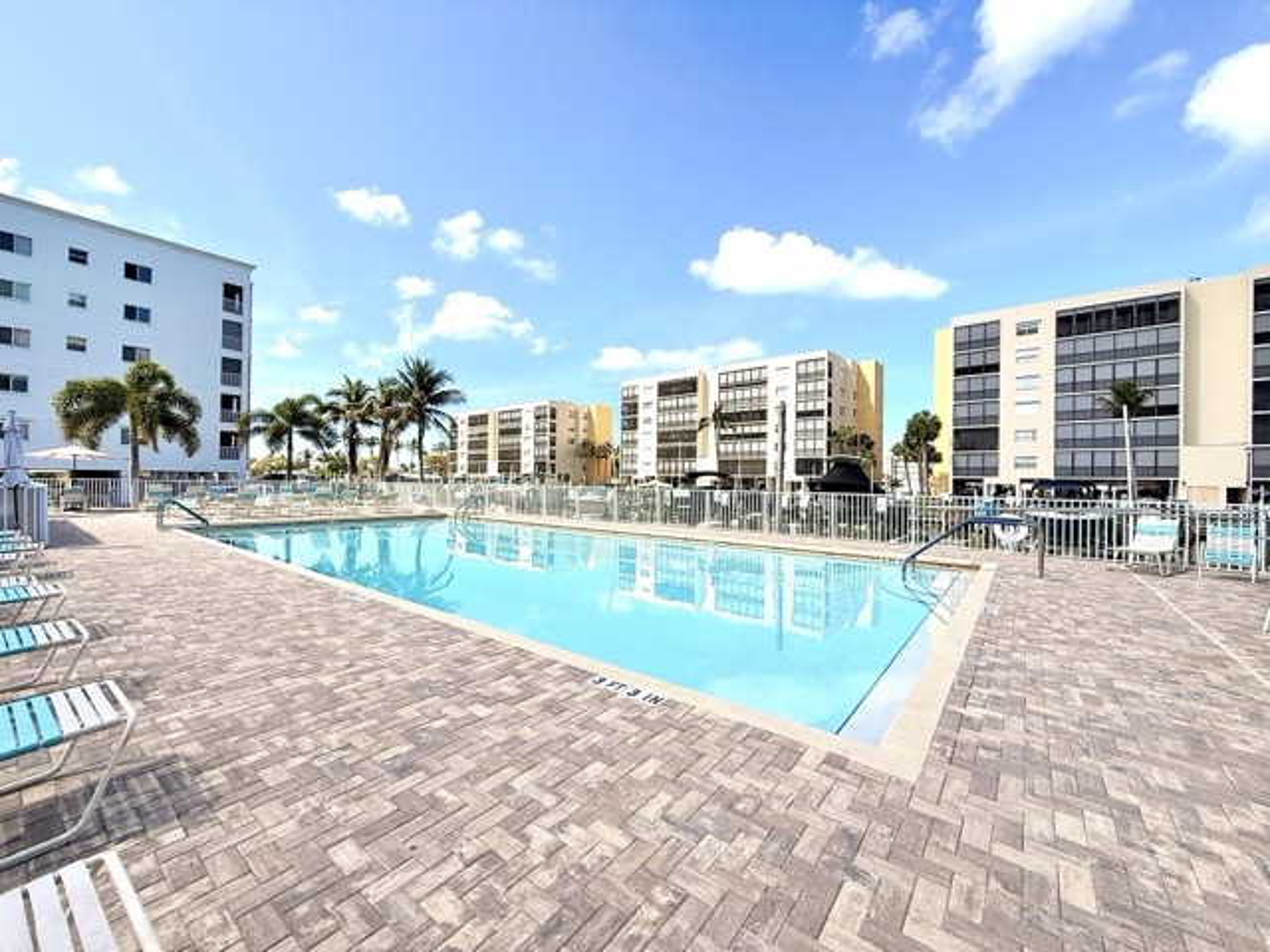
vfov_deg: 85.7
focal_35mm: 14
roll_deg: -1.3
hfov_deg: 102.1
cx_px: 635
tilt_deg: +0.8
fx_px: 514
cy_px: 476
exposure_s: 1/2841
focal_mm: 2.22
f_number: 2.2
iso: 50
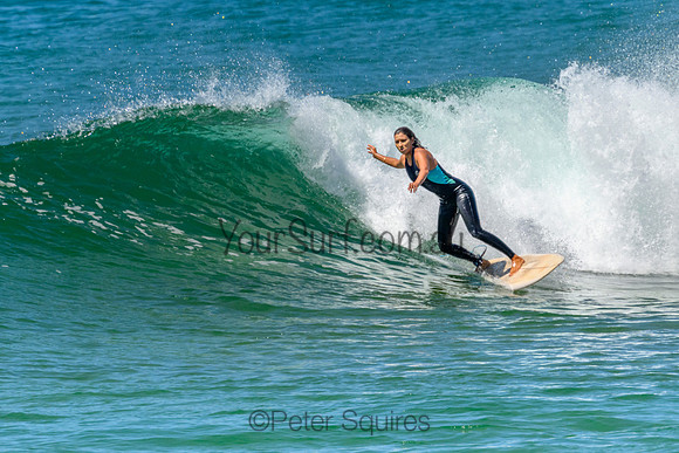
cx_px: 421
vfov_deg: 1.3
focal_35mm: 1101
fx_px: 20762
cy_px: 168
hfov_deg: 1.9
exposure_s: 1/2000
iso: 800
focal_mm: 800
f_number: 11
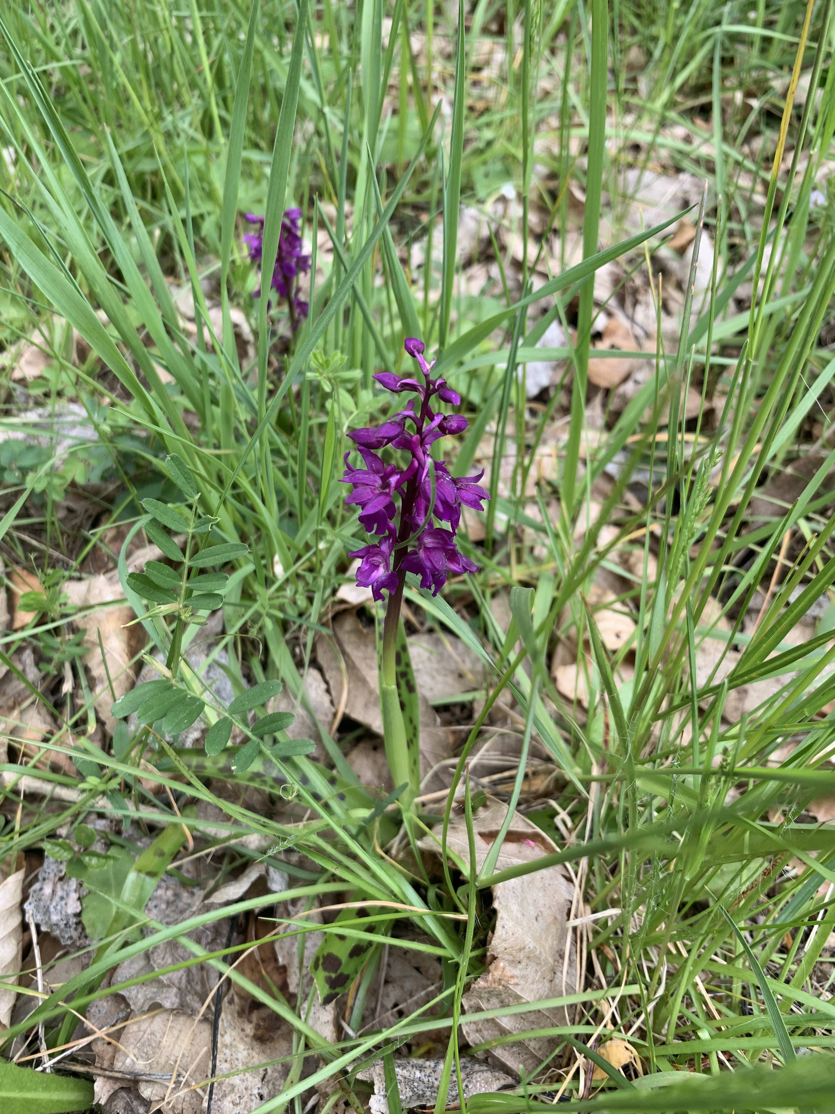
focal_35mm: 26
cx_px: 418
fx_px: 836
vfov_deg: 67.3
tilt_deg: -42.6
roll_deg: +6.8
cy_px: 557
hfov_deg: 53.1
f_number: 1.8
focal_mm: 4.25
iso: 25
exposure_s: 1/251
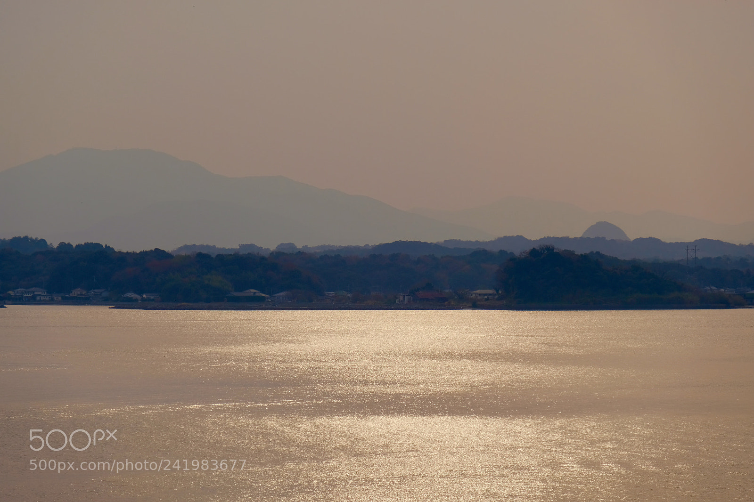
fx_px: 4251
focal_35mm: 203
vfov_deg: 6.8
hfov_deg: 10.1
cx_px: 377
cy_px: 251
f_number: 8
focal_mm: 135
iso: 200
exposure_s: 1/600
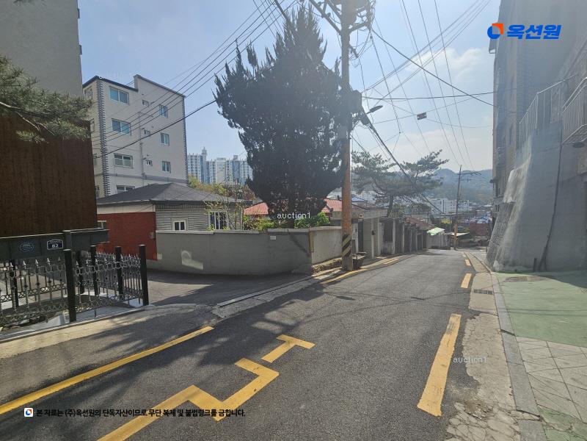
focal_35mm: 13
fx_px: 220
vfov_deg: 89.9
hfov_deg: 106.2
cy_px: 220
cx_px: 294
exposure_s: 1/3160
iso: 50
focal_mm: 2.2
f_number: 2.2
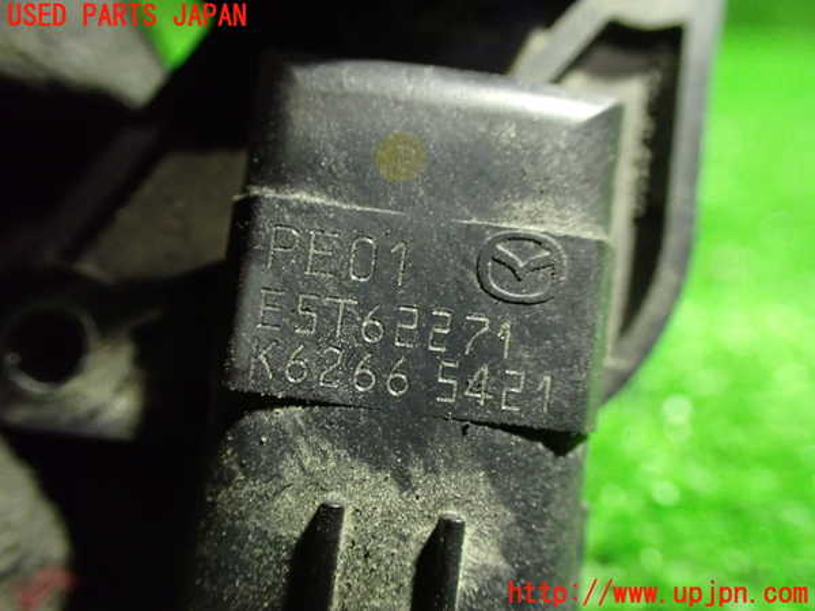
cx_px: 408
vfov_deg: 46.8
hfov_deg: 60.0
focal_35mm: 30
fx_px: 706
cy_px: 306
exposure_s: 1/30
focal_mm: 5.4
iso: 1000
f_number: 2.3
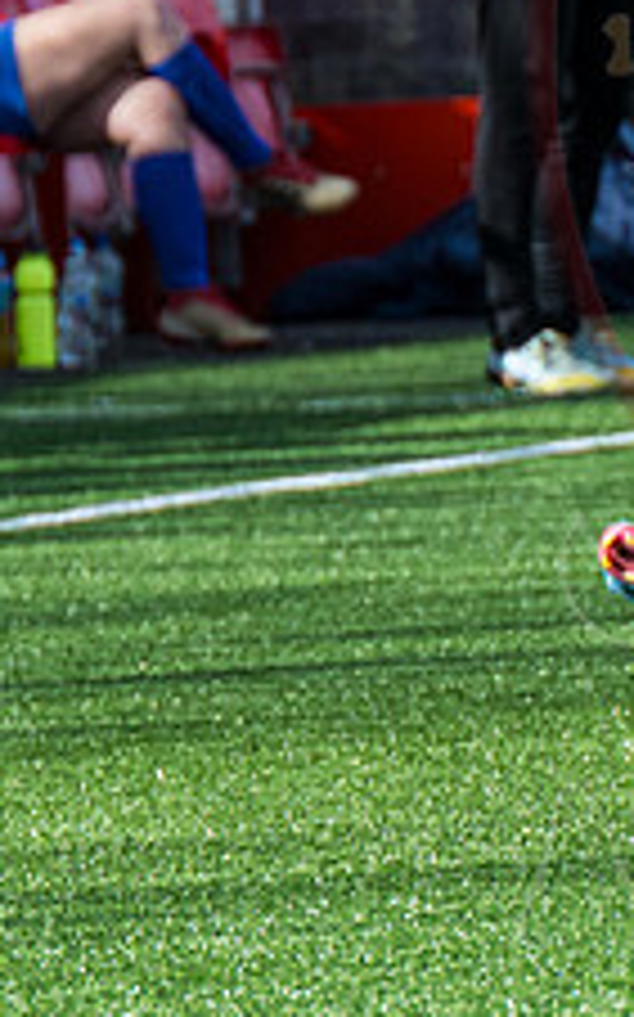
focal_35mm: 848
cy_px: -237
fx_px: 23473
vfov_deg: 2.5
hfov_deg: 1.5
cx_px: 1124
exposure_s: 1/2000
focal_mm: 120
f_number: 4
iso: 200
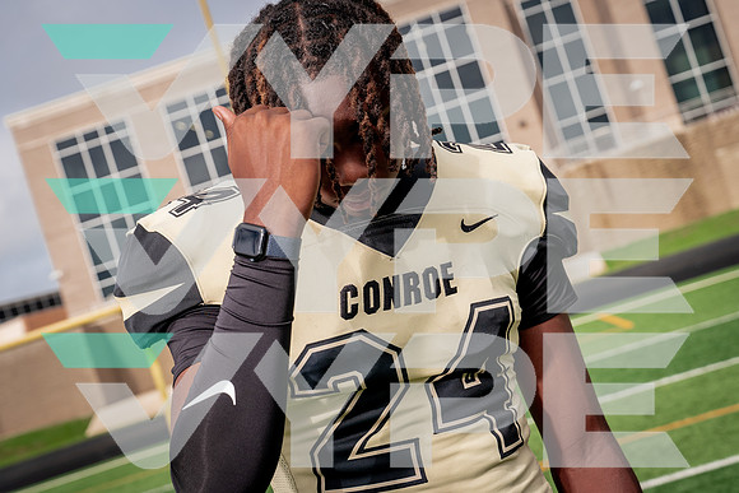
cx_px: 370
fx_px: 1304
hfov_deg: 31.6
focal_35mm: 64
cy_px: 246
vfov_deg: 21.4
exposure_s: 1/1600
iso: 400
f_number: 6.3
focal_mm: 63
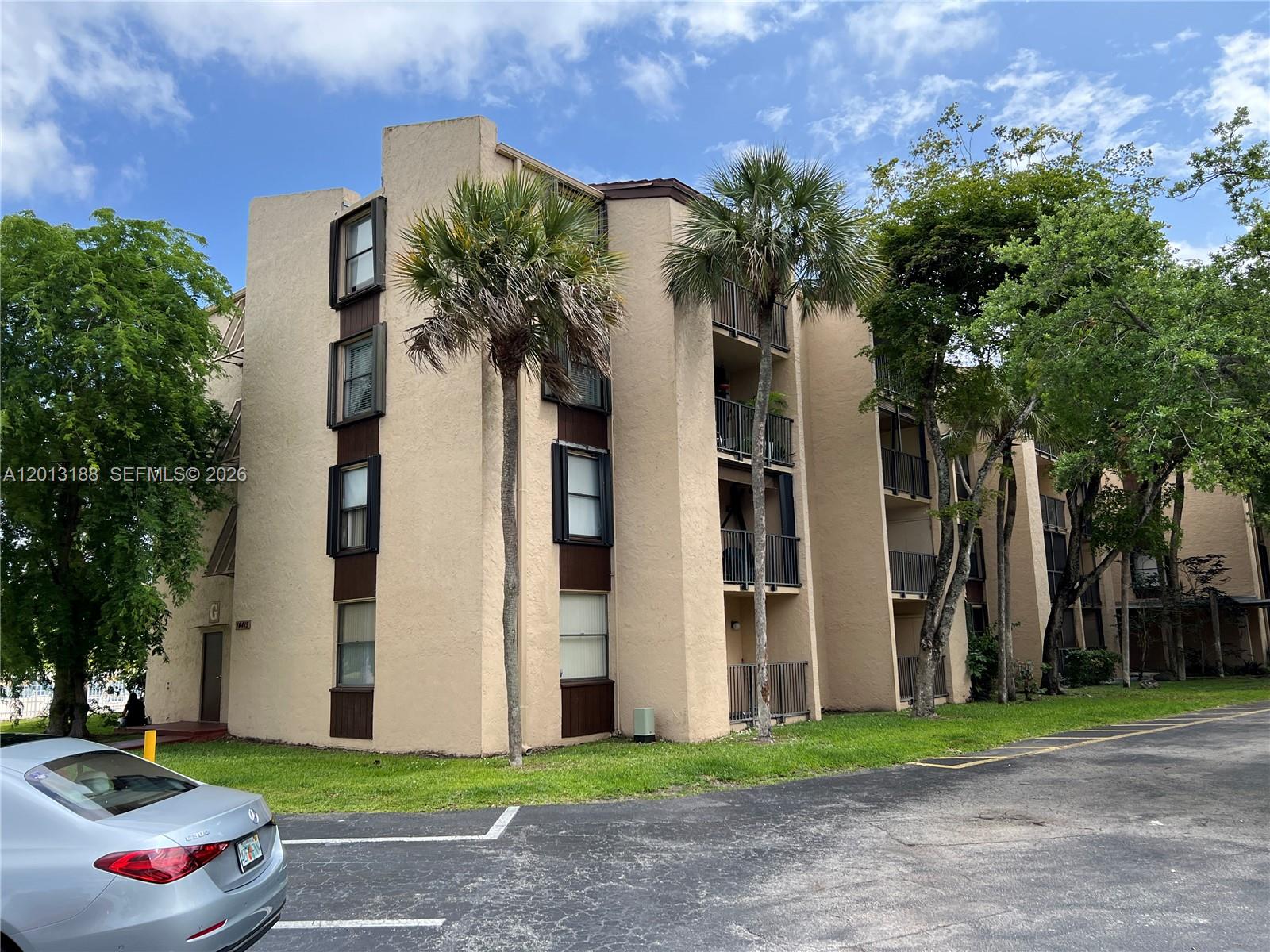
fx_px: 954
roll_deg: +1.8
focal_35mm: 26
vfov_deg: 53.1
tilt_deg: +8.7
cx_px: 635
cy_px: 476
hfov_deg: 67.3
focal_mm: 5.7
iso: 50
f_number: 1.5
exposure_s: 1/1869
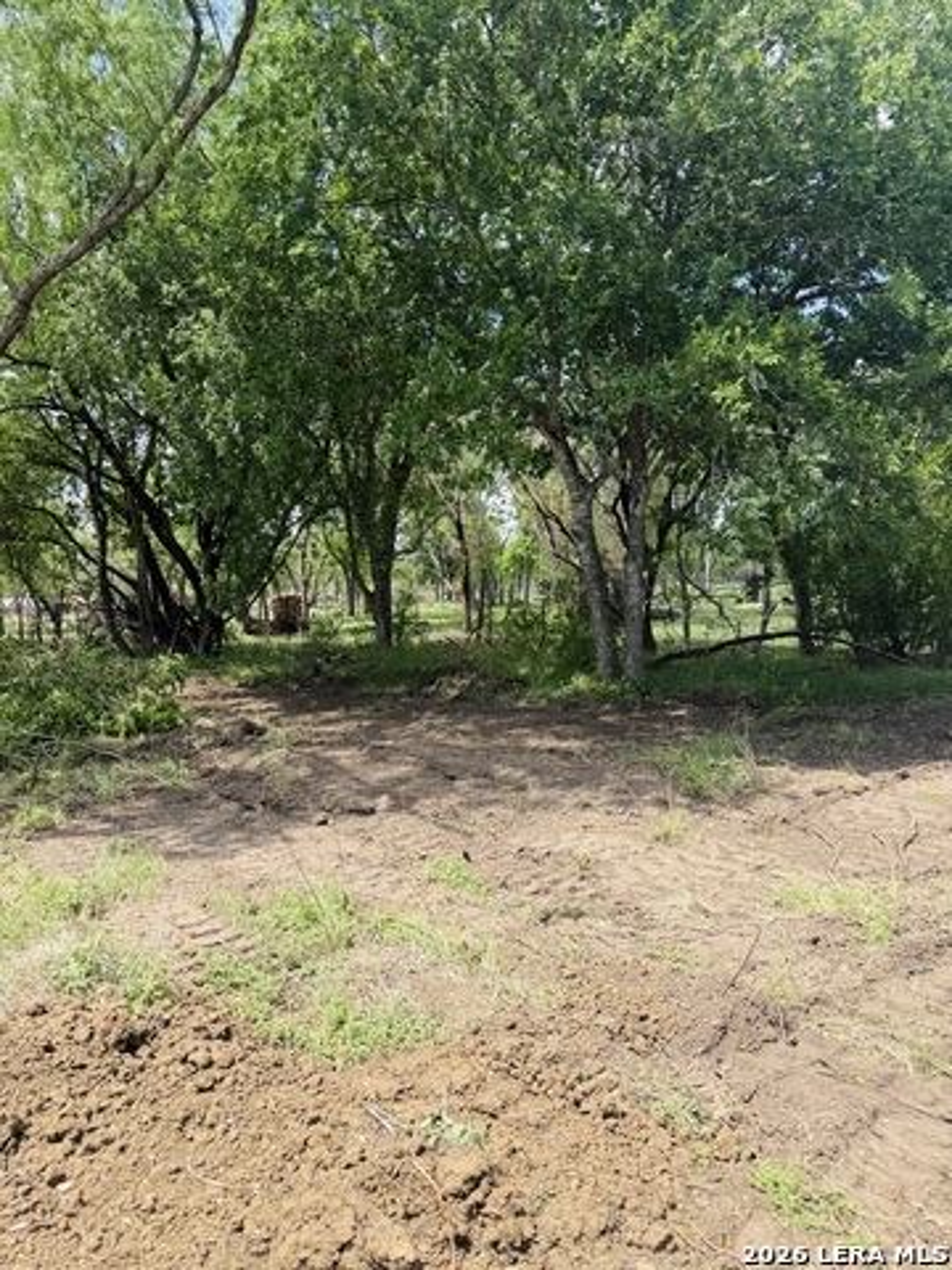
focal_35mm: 24
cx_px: 476
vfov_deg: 71.6
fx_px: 880
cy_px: 635
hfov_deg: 56.8
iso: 80
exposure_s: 1/1770
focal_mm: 6.76
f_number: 1.78
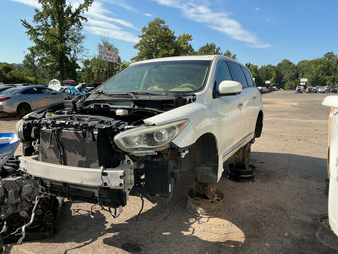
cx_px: 169
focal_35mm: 29
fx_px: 283
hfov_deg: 61.7
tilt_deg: -7.1
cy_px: 127
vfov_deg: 48.2
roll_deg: -2.2
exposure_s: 1/1377
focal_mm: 3
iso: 25
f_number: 1.8
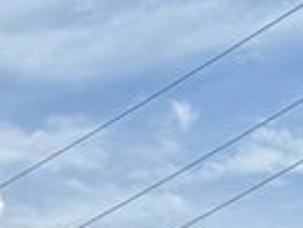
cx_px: 280
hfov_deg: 10.3
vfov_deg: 6.8
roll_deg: +0.1
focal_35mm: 190
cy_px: 762
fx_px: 1665
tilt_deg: -3.1
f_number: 1.78
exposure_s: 1/6711
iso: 80
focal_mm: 6.76
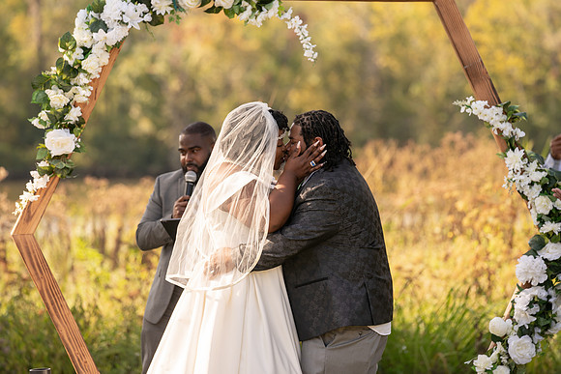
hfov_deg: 10.9
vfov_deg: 7.3
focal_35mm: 188
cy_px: 187
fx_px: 2934
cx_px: 284
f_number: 4
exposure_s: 1/500
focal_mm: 184
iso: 100
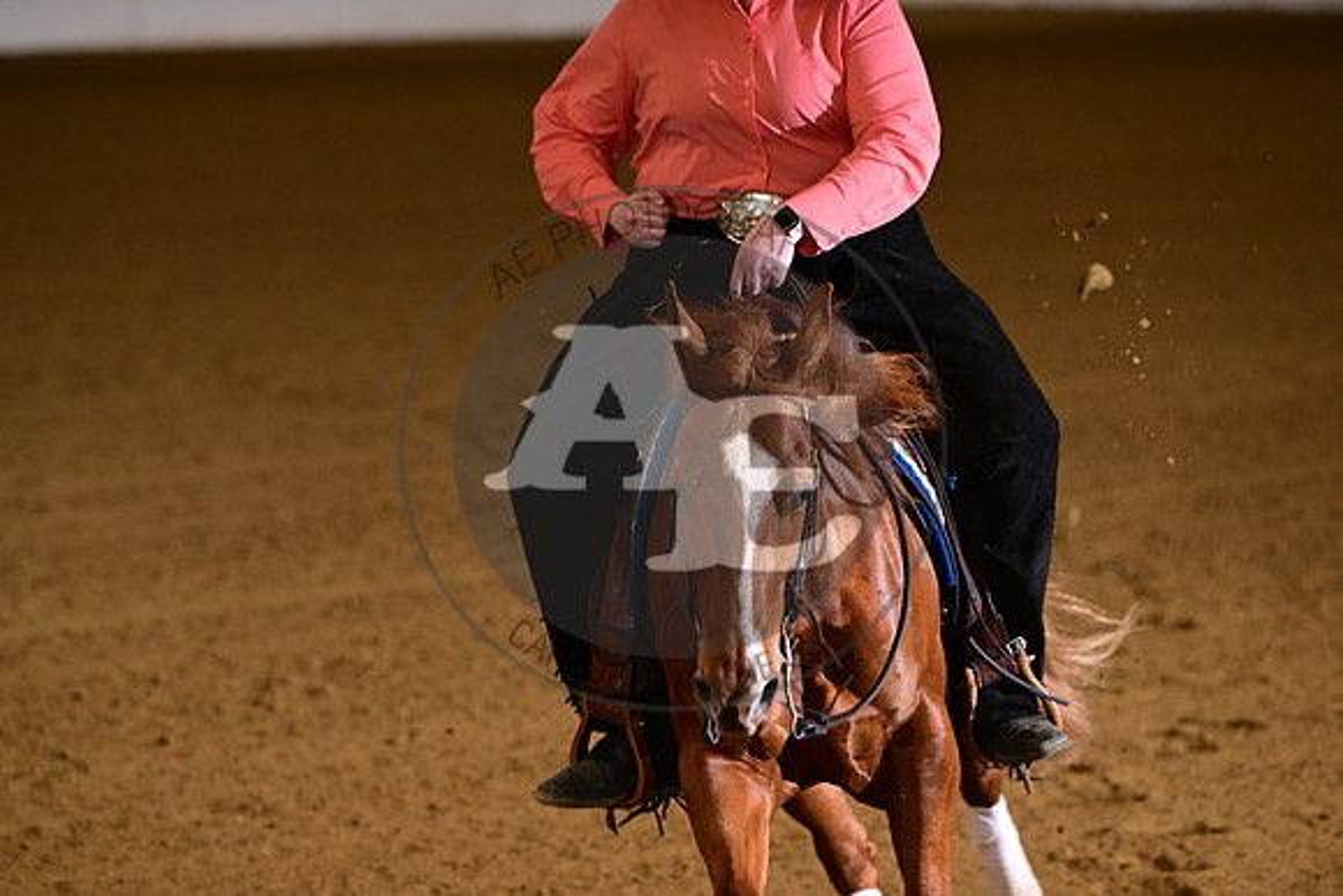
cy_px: 448
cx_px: 672
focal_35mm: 200
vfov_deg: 6.9
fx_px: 7463
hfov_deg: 10.3
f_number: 4.5
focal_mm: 200
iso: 2000
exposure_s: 1/200
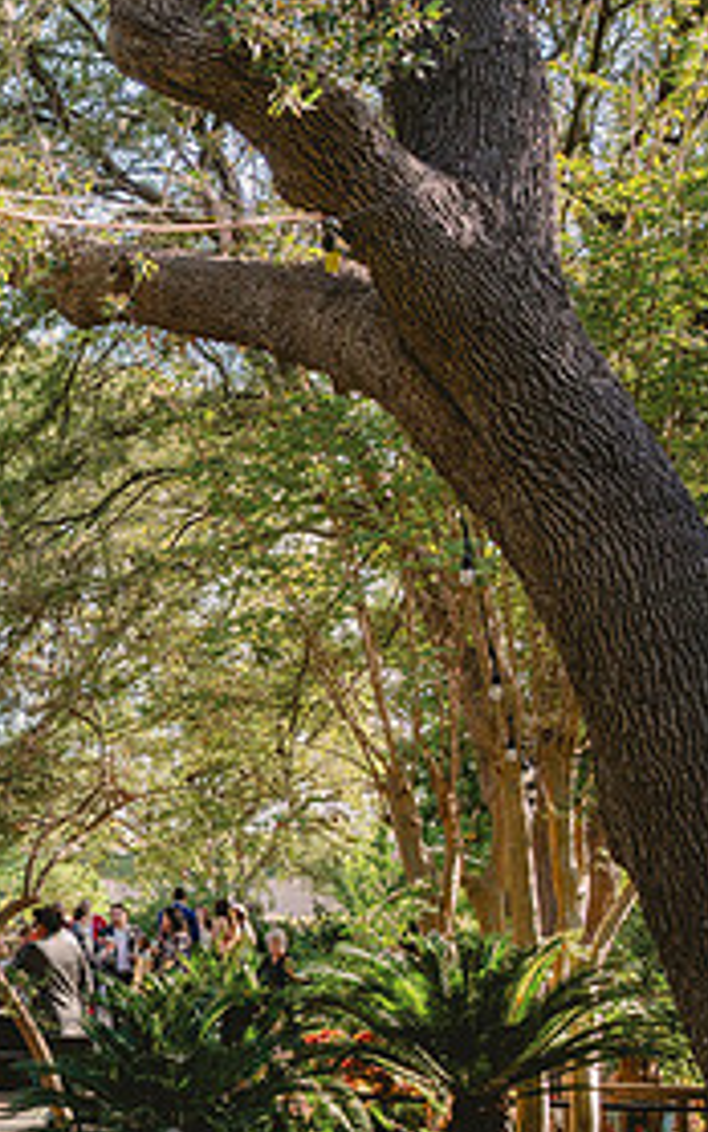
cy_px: 753
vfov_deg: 39.1
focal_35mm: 51
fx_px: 1573
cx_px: -435
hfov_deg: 20.5
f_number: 4.5
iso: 800
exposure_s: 1/1000
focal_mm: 24
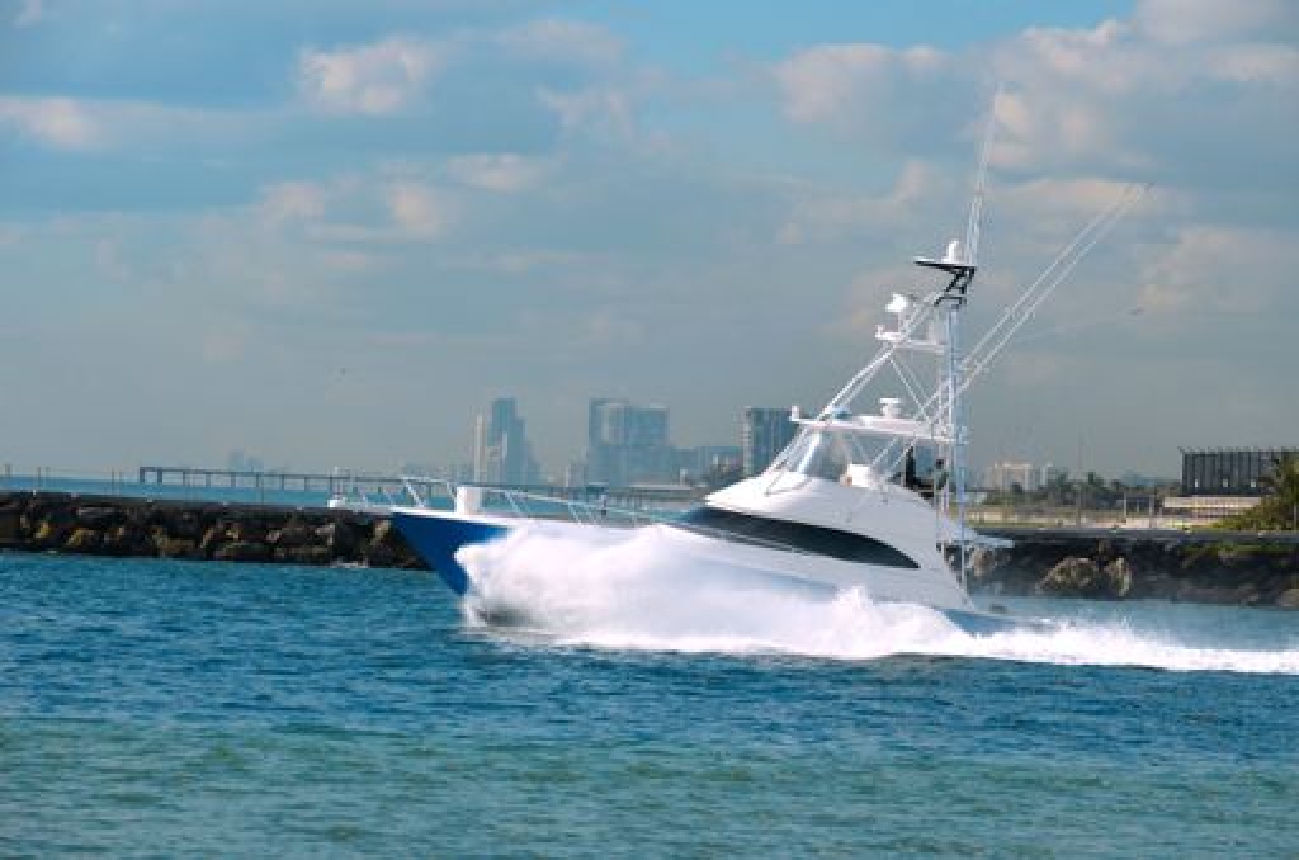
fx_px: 8101
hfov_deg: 9.2
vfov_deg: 6.1
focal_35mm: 225
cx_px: 650
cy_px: 430
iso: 125
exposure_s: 1/1000
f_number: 8
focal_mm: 150
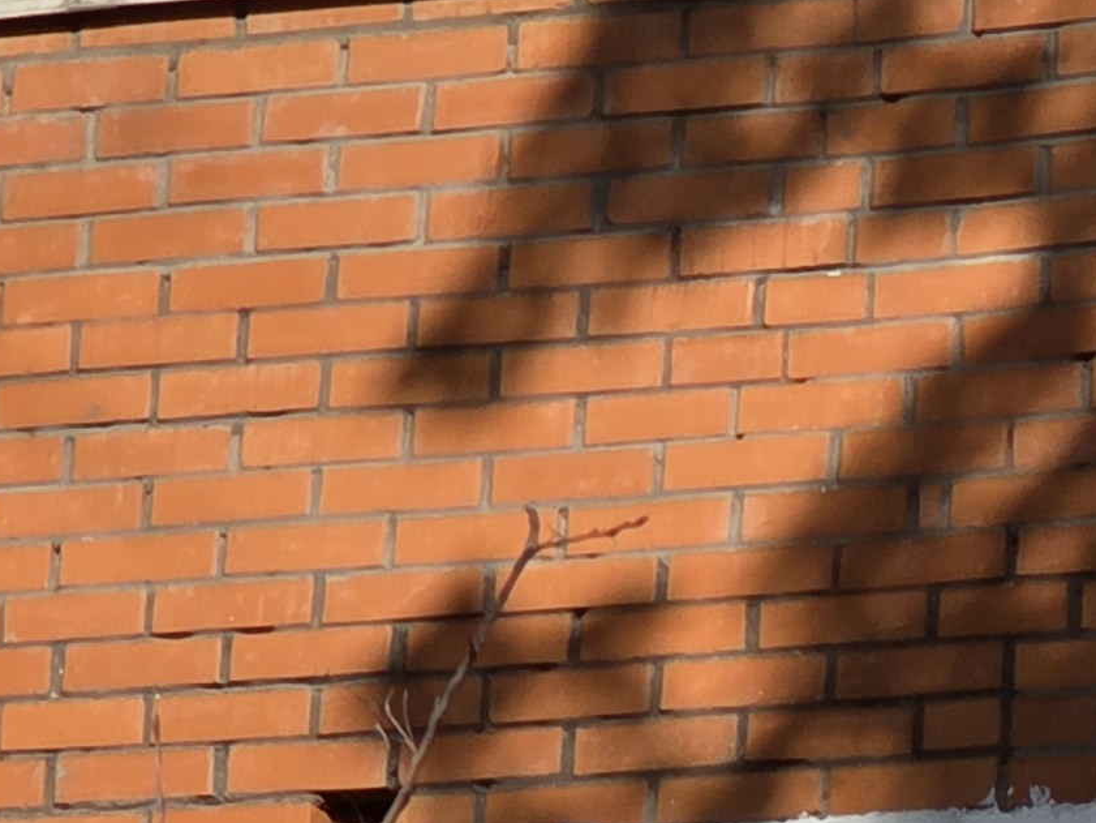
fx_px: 10387
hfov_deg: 5.9
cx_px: 1946
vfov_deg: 4.5
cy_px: 1367
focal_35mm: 328
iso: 25
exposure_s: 1/1433
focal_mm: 7
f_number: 2.4
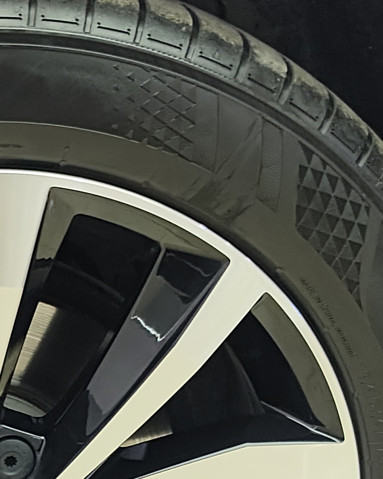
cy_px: 431
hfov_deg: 17.6
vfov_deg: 22.2
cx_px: -47
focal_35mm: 84
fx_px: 1191
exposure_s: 1/50
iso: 365
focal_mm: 5.56
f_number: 1.88
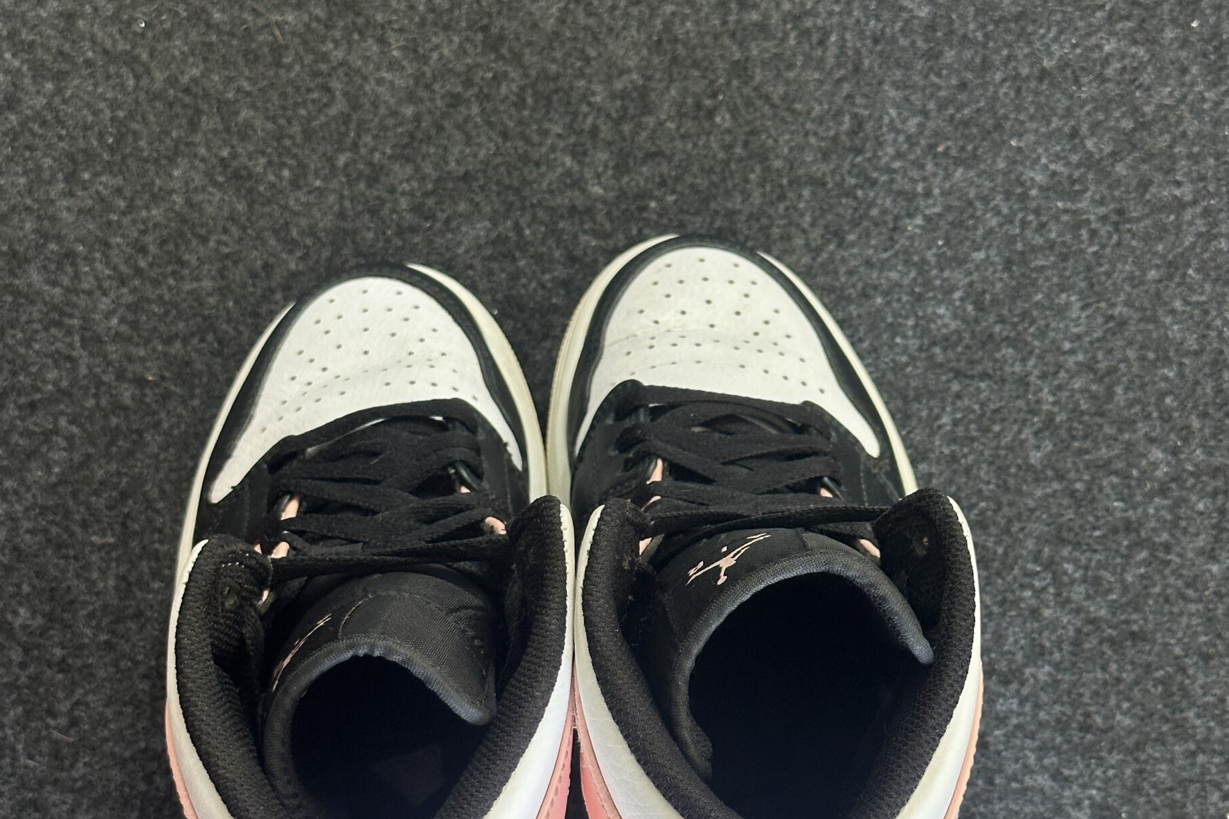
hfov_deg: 28.8
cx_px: 621
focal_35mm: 70
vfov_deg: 19.2
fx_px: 2389
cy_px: 703
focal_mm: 6.86
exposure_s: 1/50
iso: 160
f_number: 1.78
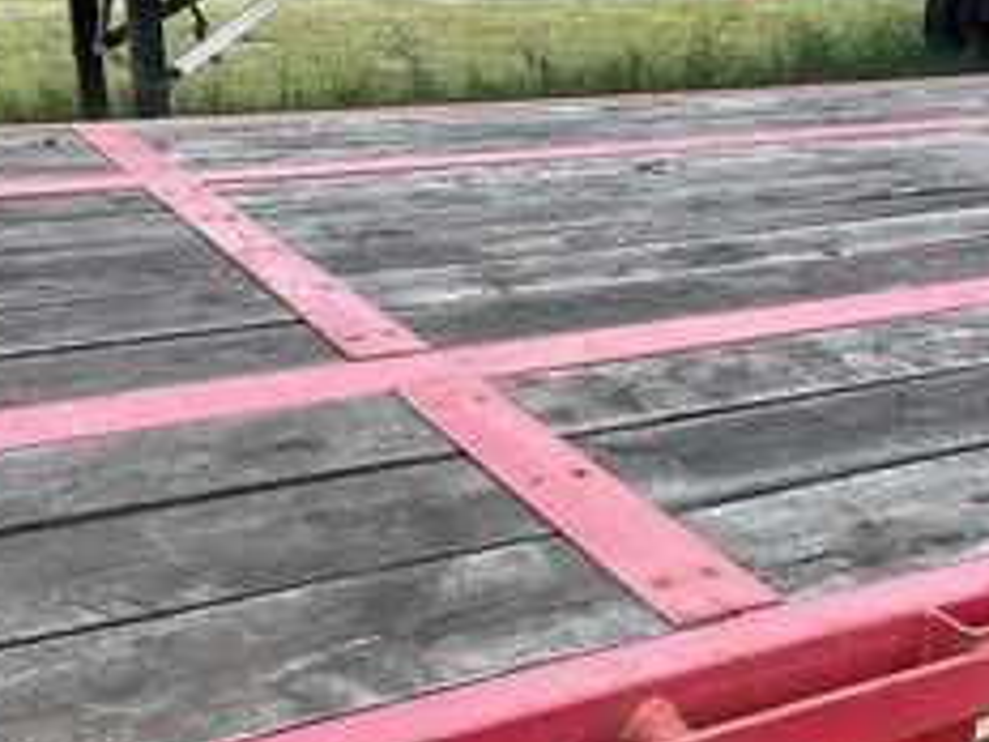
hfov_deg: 38.2
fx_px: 1429
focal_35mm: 50
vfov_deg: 29.1
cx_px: 516
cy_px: 320
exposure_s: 1/551
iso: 25
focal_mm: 3
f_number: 1.8
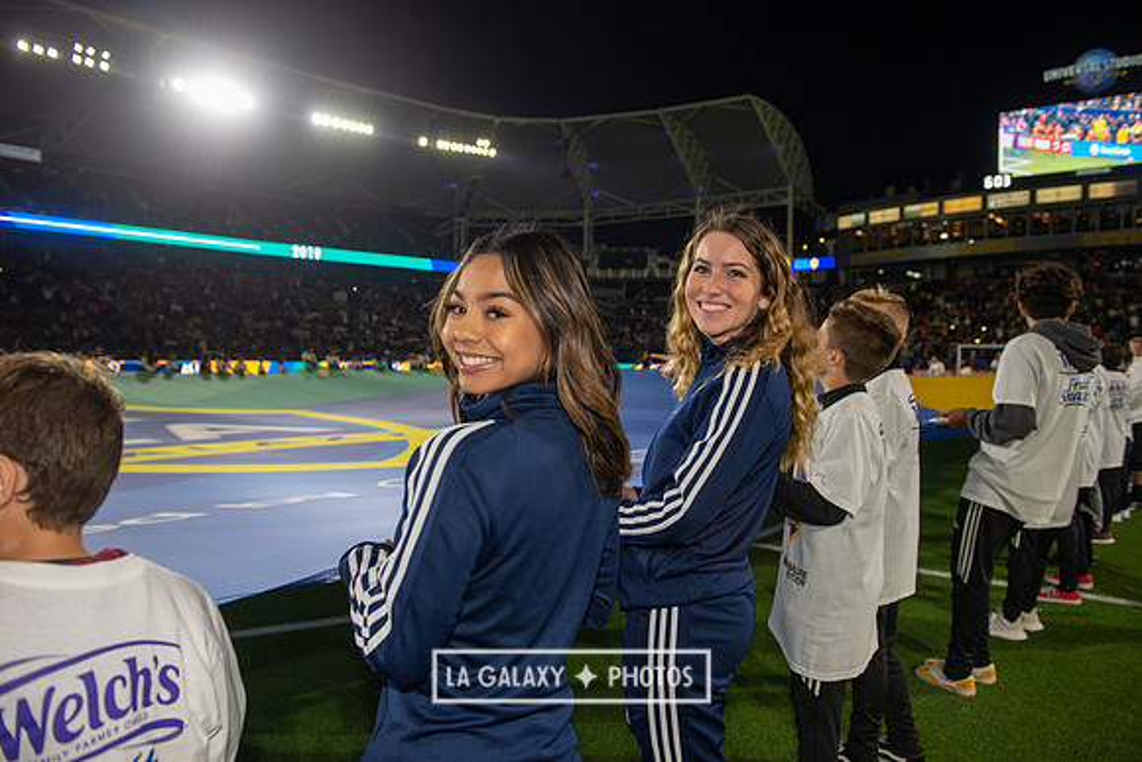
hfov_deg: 67.4
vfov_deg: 48.0
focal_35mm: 27
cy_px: 381
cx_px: 571
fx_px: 857
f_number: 4
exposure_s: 1/320
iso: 800
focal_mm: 27
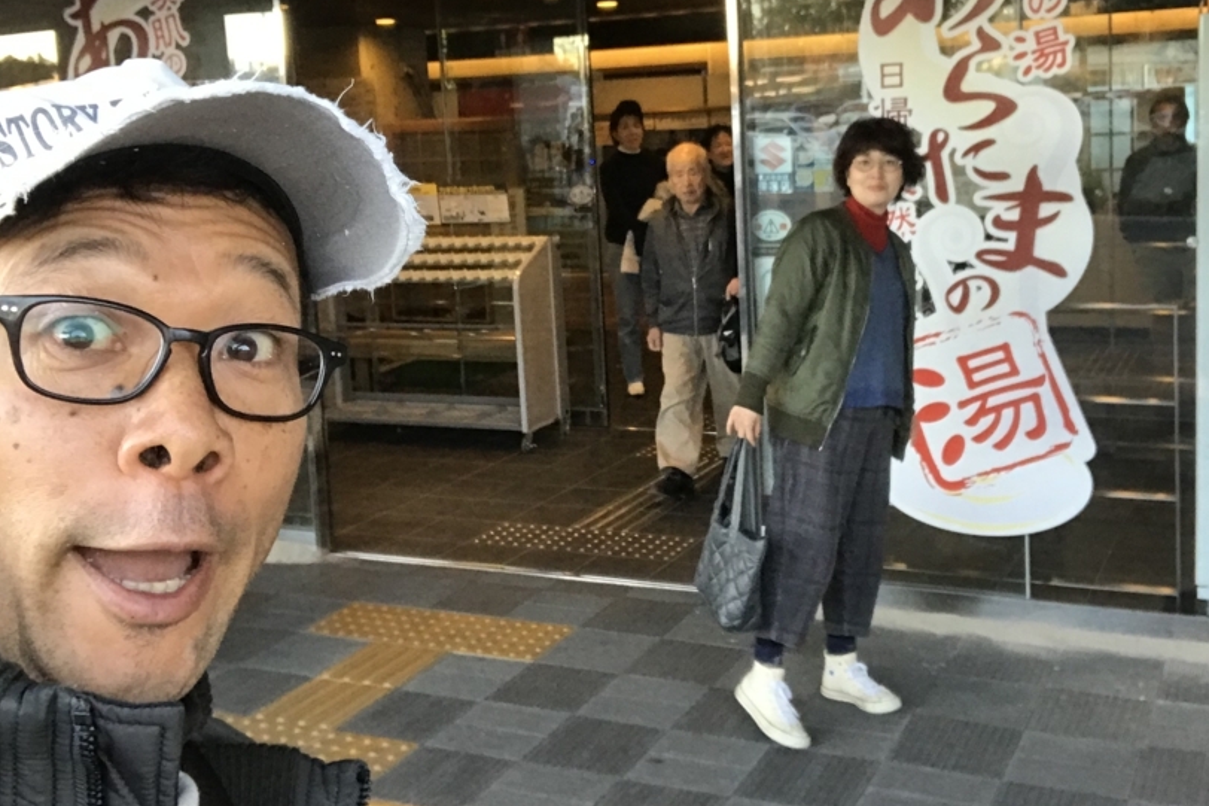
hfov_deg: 46.3
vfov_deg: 31.7
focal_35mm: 42
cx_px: 673
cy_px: 294
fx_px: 1410
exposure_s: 1/30
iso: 40
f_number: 2.2
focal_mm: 2.87
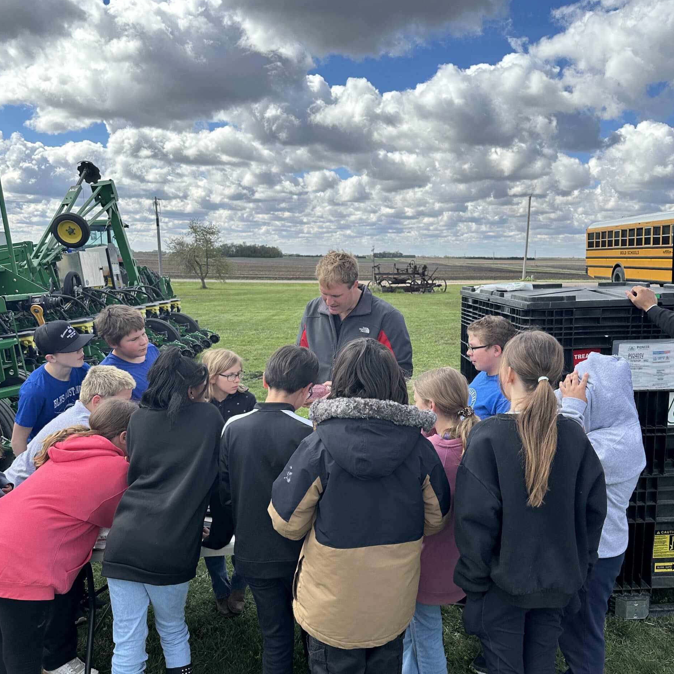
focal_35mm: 29
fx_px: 639
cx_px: 341
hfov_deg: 55.6
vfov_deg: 55.5
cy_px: 375
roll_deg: -2.3
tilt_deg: -8.5
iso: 80
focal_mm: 6.86
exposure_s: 1/3597
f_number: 1.78
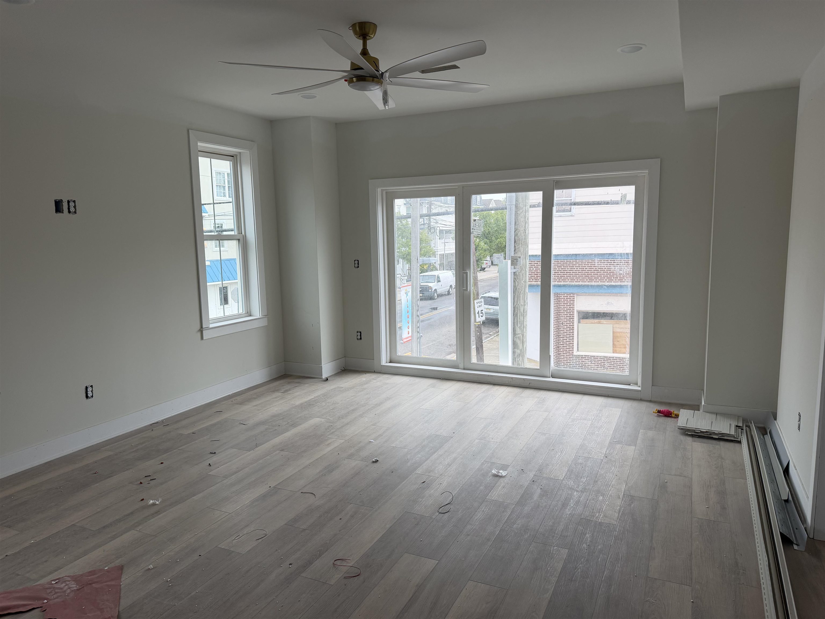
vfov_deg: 56.8
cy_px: 310
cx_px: 412
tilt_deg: -7.1
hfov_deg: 71.6
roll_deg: +1.4
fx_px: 572
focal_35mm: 24
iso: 100
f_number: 1.78
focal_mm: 6.76
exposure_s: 1/121
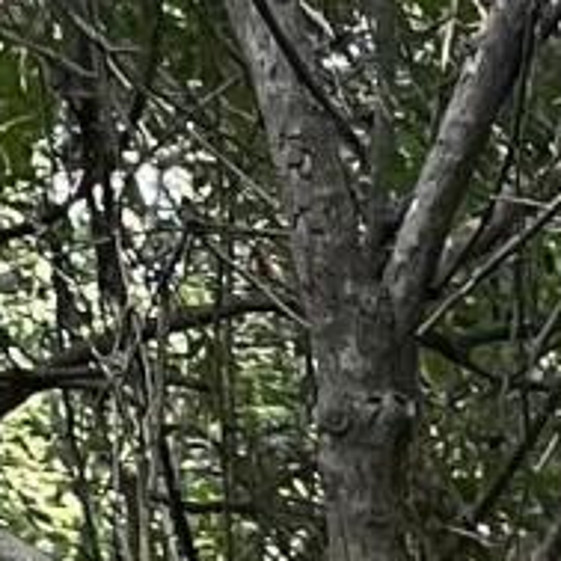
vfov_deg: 5.3
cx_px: 2027
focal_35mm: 243
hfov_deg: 6.2
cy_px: 2912
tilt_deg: -14.7
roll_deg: +1.8
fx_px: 4456
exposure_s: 1/63
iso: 125
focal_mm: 5.1
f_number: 1.6
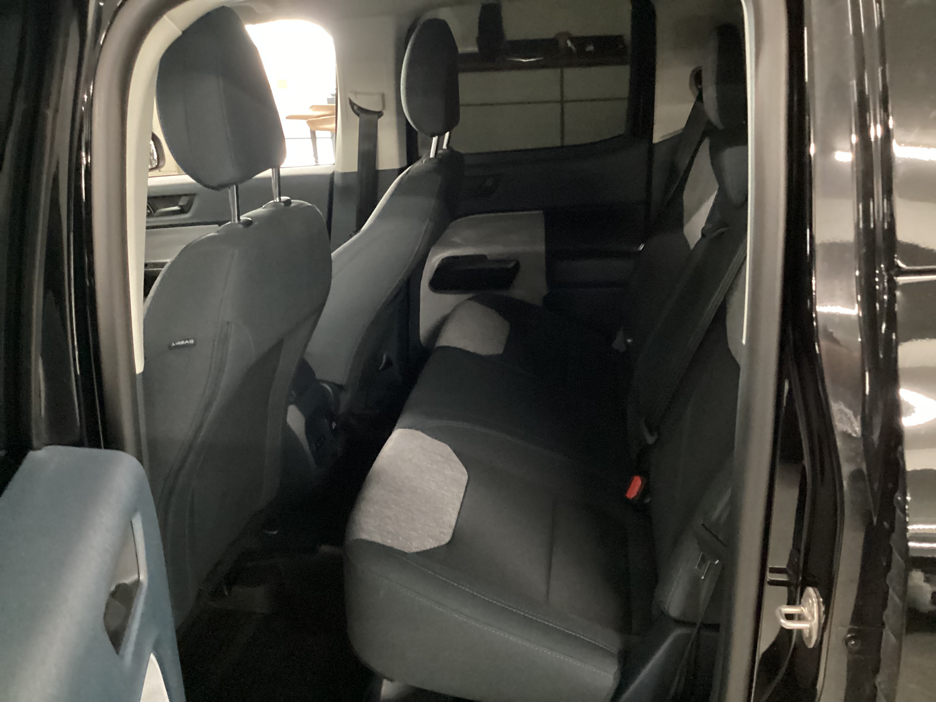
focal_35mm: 31
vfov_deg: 45.4
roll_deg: +2.3
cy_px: 351
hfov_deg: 58.4
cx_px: 468
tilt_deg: -22.5
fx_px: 838
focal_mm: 3.3
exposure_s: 1/17
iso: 800
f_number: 2.4
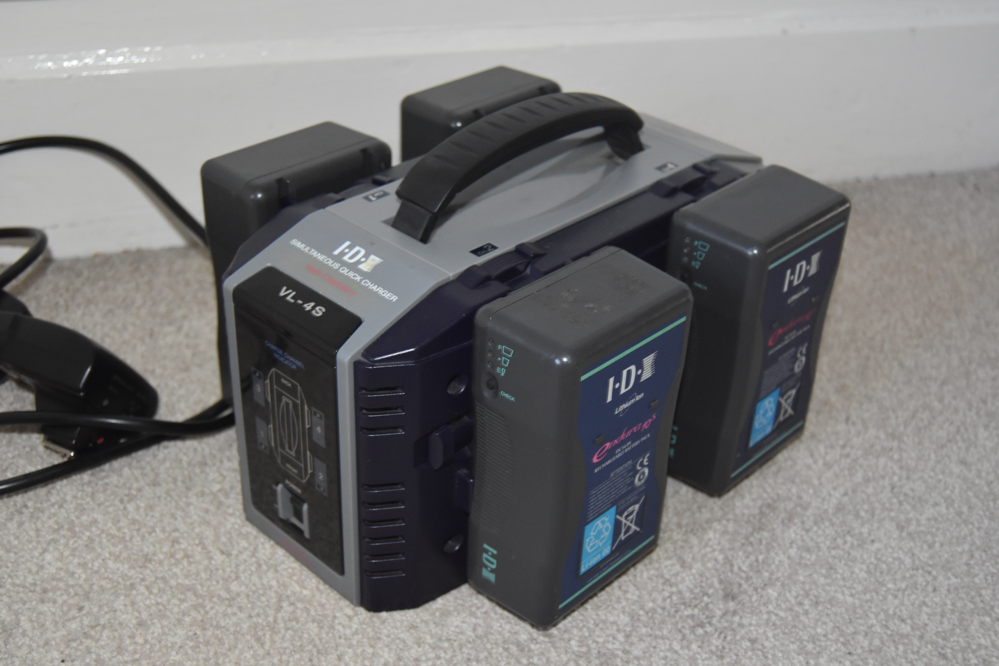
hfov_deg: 43.6
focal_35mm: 45
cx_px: 500
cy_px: 333
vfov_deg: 29.9
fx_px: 1249
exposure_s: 1/60
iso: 1800
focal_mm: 30
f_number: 4.2
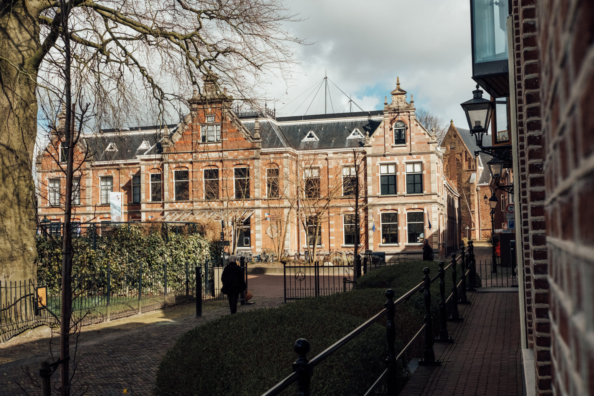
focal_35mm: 41
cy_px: 198
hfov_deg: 47.4
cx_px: 297
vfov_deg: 32.6
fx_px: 676
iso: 800
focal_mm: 27
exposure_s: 1/2700
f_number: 5.6
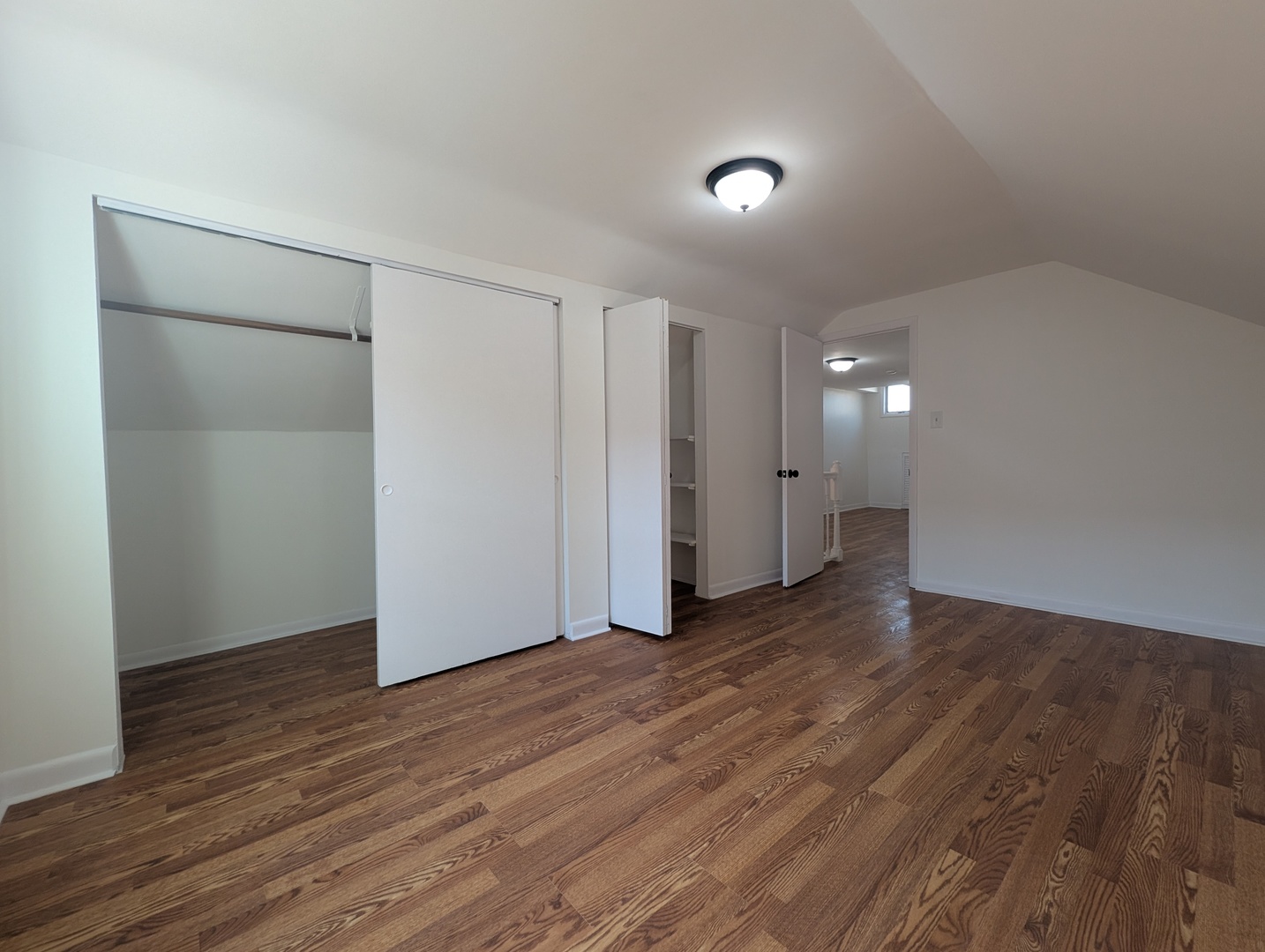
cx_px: 632
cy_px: 476
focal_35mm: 13
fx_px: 476
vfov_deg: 90.1
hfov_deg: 106.1
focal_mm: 1.95
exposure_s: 1/35
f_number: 2.2
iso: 45
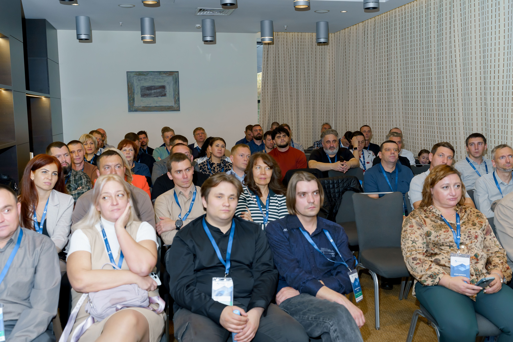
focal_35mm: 36
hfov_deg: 53.7
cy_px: 171
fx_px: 506
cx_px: 256
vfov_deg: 37.3
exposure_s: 1/125
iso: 1600
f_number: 4.5
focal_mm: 35
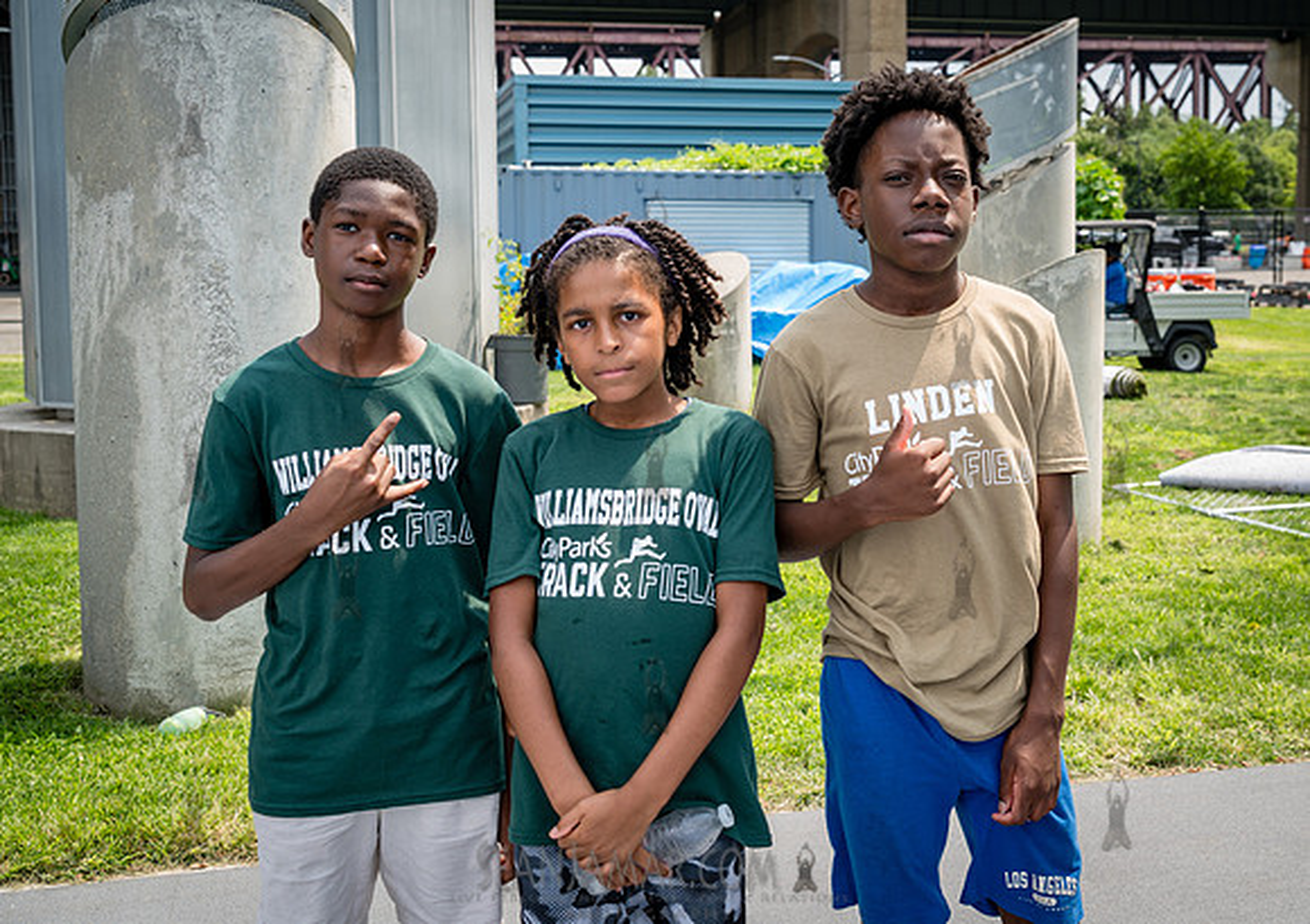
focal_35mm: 43
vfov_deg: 32.5
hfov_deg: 44.7
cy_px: 382
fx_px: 1583
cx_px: 795
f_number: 5
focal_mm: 35
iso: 100
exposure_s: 1/200
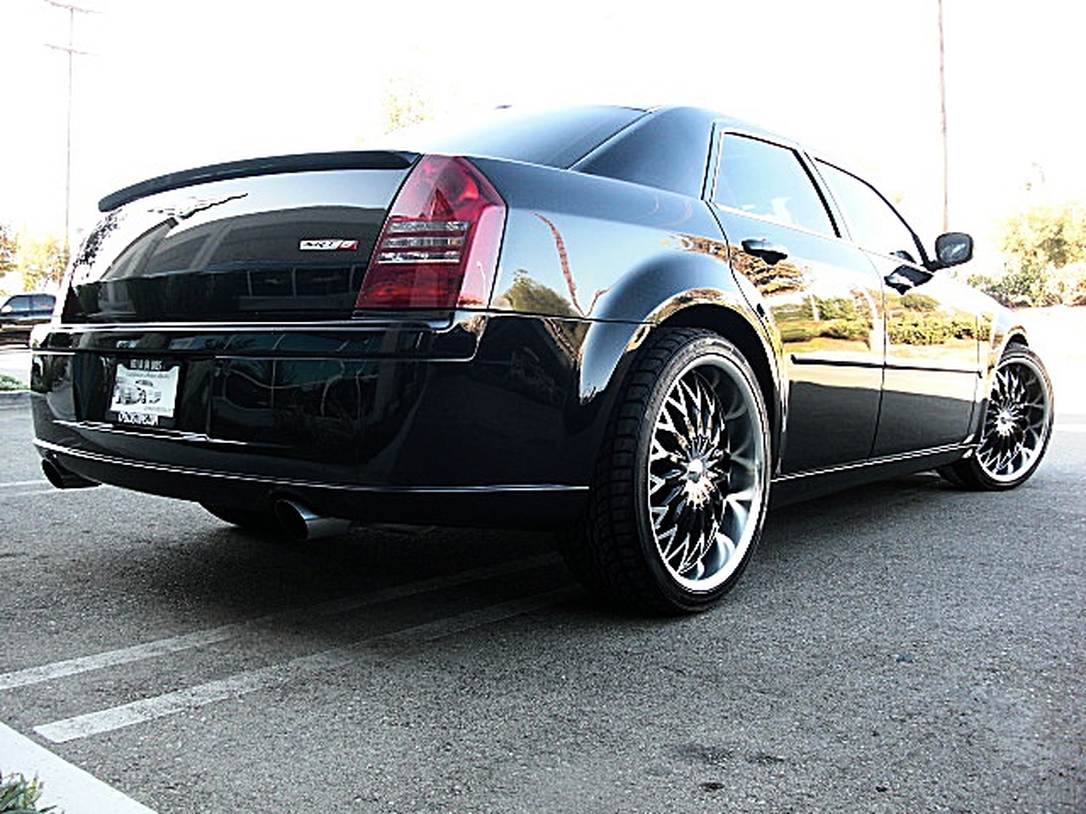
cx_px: 543
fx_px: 1129
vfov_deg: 39.7
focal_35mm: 36
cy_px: 407
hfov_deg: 51.4
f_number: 2.8
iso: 100
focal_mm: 6.3
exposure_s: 1/100
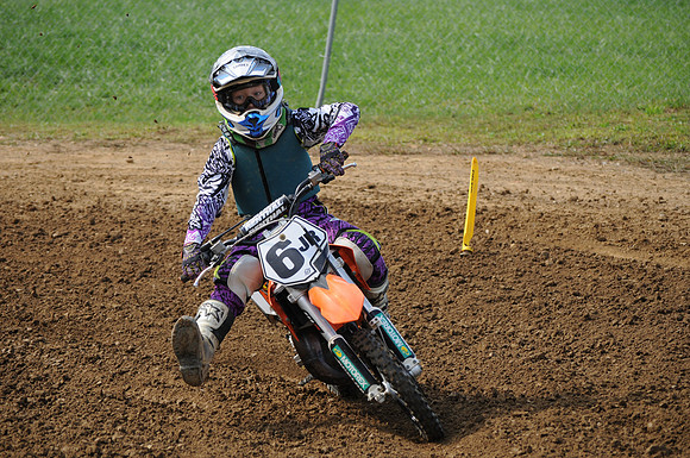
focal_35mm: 183
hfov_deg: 11.3
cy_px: 229
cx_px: 345
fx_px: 3503
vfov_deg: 7.5
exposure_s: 1/1000
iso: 400
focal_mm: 122
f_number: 6.3
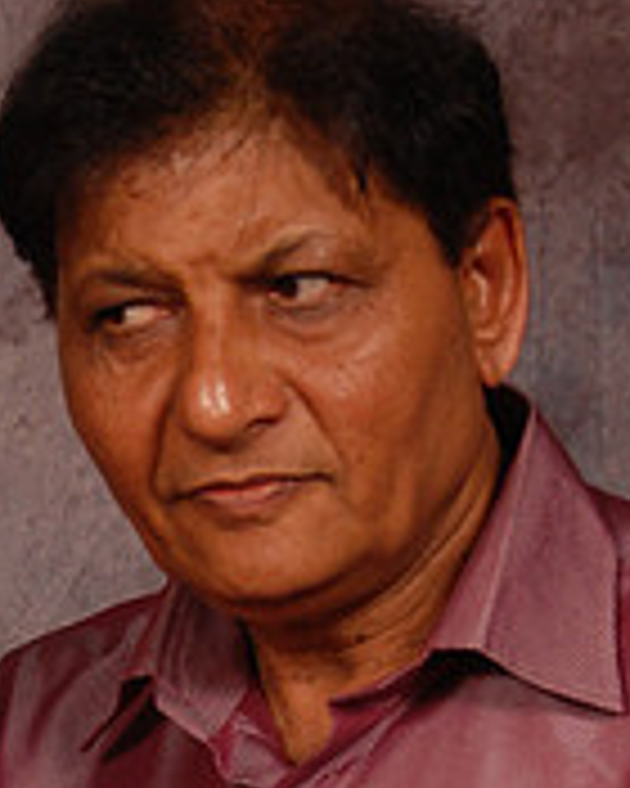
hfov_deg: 8.2
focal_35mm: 187
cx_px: 54
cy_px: 1121
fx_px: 4358
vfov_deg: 10.0
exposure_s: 1/200
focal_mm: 40
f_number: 5.6
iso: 400
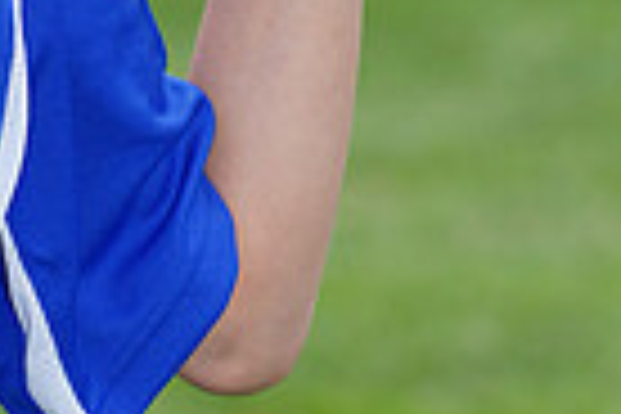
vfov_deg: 1.6
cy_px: -268
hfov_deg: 2.5
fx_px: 14472
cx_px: -387
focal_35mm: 839
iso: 200
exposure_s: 1/200
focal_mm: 200
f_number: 8
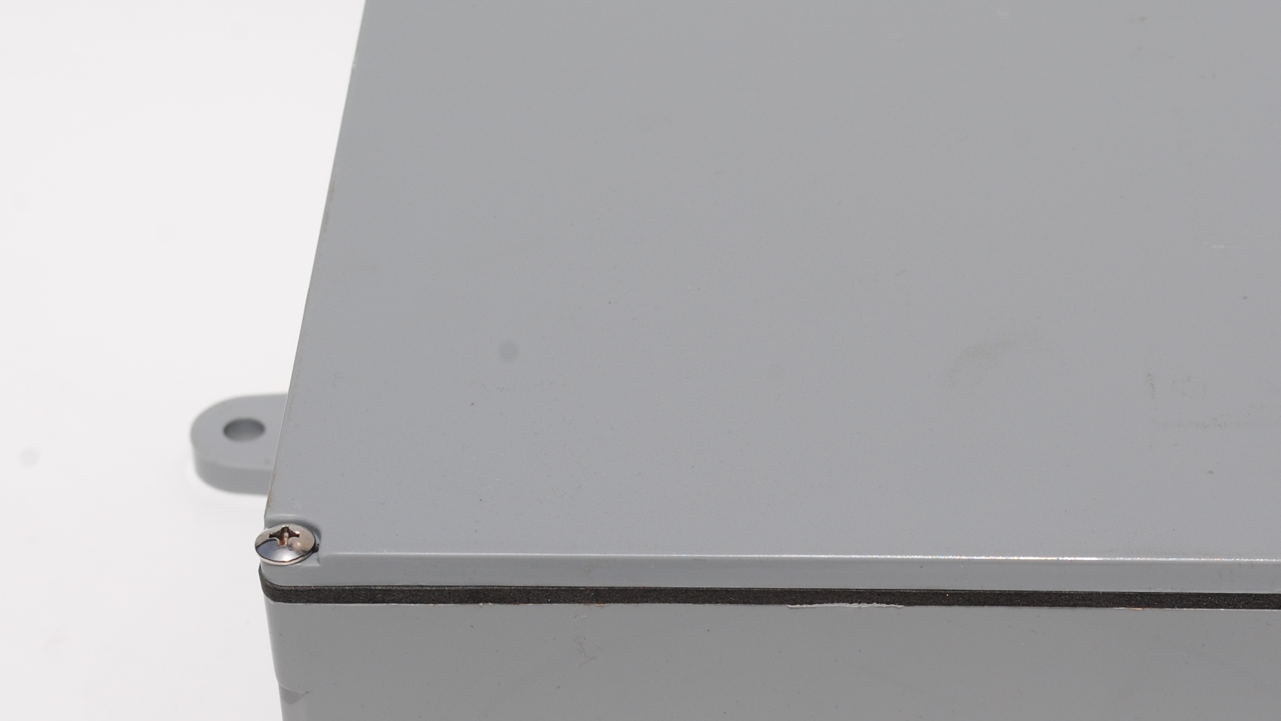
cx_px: 917
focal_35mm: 122
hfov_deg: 17.5
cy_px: 563
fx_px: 4144
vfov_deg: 9.9
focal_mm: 46
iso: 100
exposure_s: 1/320
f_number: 9
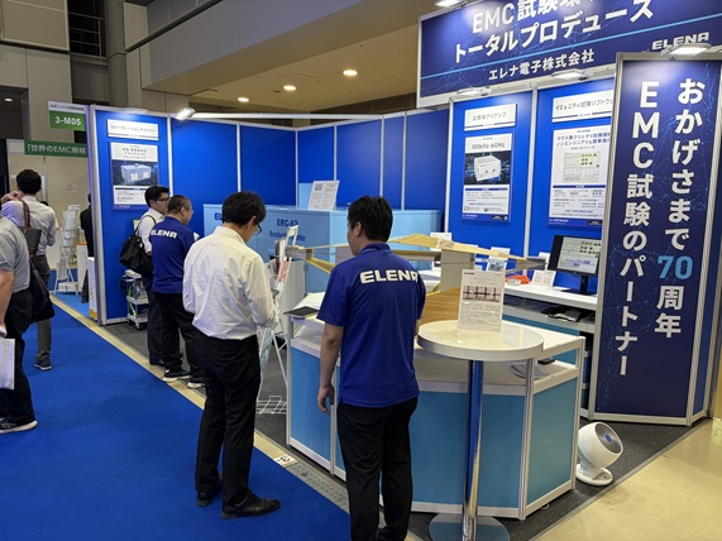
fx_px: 542
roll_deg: -1.1
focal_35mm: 26
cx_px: 361
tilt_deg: -7.9
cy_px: 270
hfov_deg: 67.3
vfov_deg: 53.0
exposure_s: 1/100
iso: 80
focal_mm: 5.96
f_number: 1.6
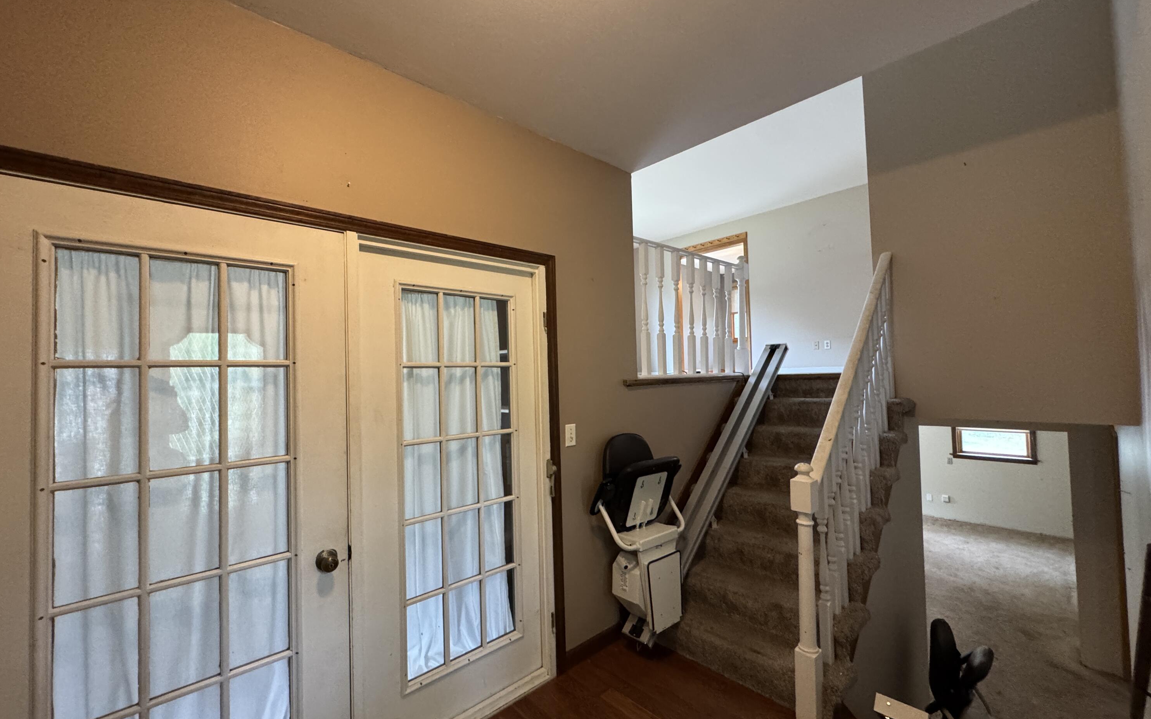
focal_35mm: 15
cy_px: 362
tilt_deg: +1.8
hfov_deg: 101.5
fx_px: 471
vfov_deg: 74.8
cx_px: 572
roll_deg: +1.6
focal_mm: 2.22
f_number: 2.2
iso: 500
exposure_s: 1/60
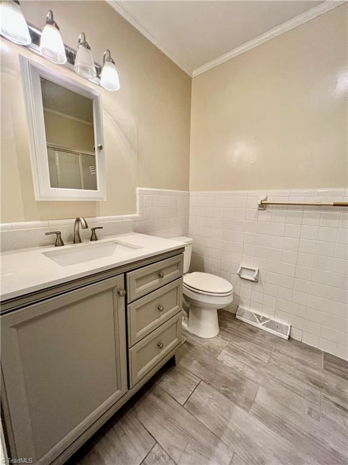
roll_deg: -0.2
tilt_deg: -9.6
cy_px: 232
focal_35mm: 13
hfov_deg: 89.9
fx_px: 174
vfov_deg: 106.2
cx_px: 174
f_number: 1.8
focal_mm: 1.57
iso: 250
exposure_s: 1/120
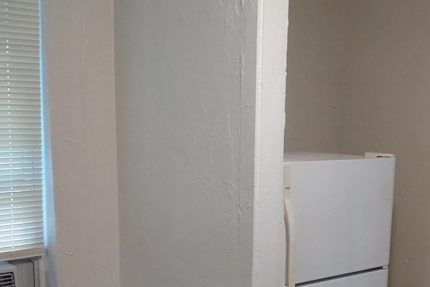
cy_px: 288
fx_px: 728
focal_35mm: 61
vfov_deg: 21.5
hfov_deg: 32.3
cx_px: 323
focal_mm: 3.7
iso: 100
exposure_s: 1/30
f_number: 1.9
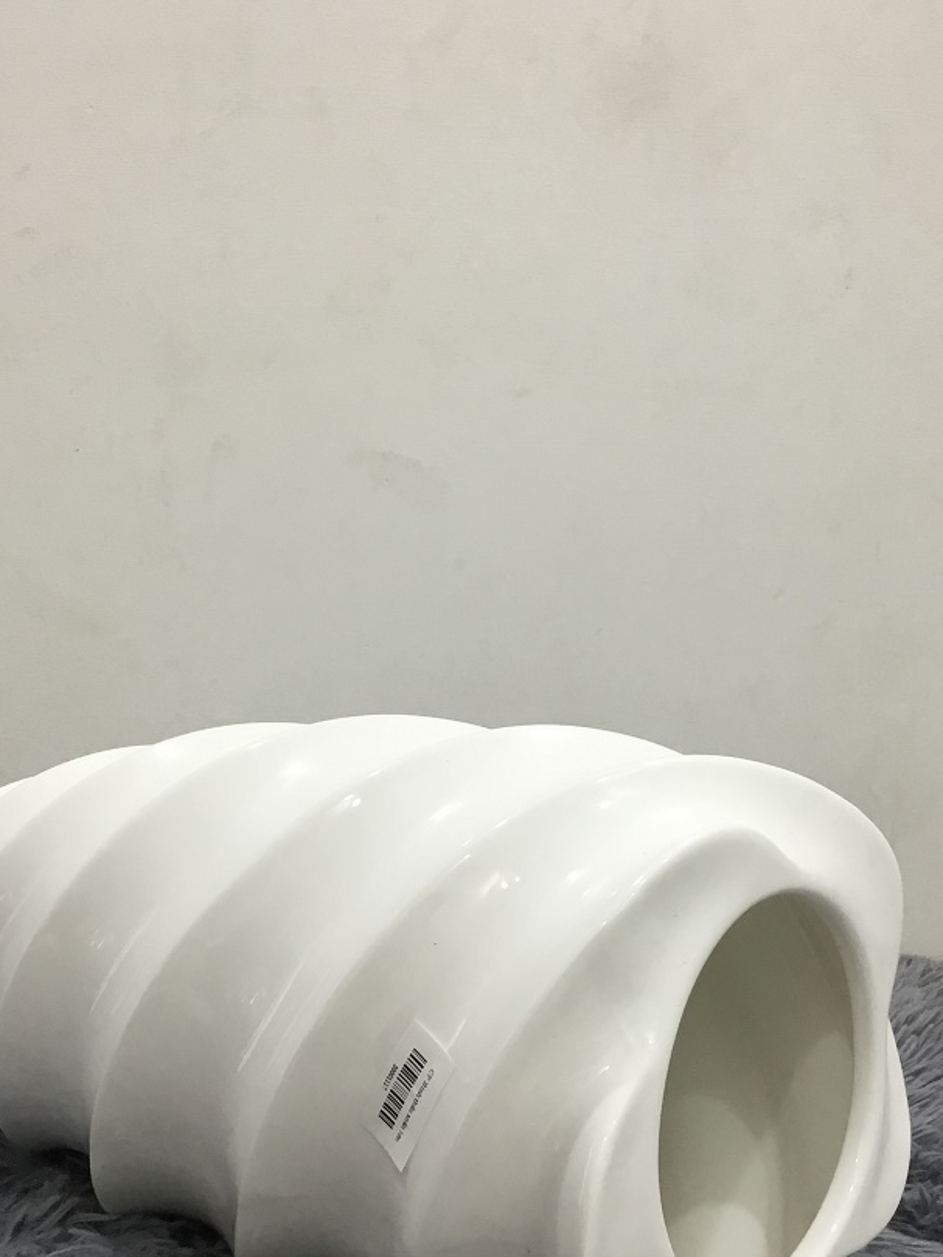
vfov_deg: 41.0
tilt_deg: -8.7
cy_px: 755
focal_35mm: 46
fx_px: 1670
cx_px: 468
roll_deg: -0.1
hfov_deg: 31.5
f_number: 2.4
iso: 80
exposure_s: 1/33
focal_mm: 3.3
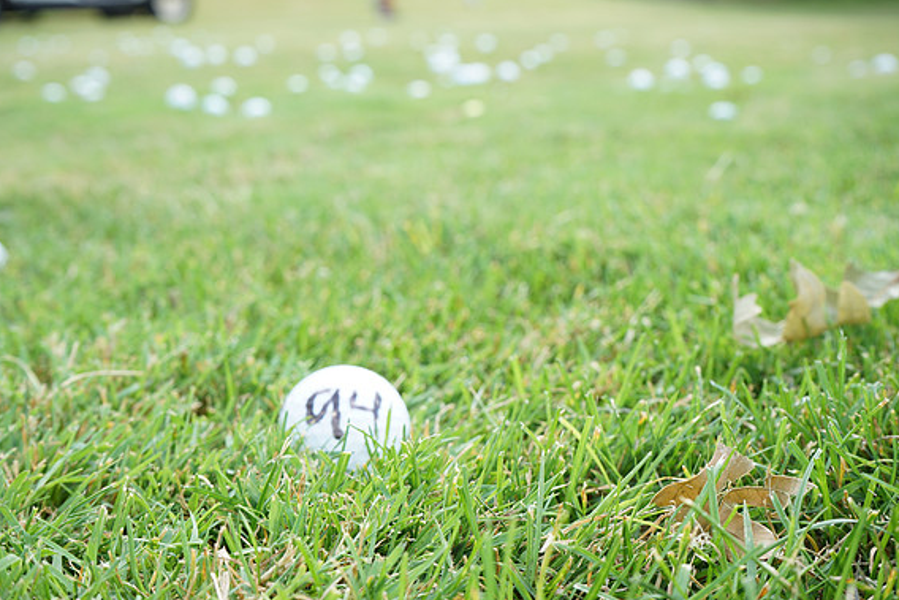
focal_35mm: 47
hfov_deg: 41.9
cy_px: 297
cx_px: 448
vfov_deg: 28.7
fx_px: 1174
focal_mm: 46
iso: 100
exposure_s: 1/30
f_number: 9
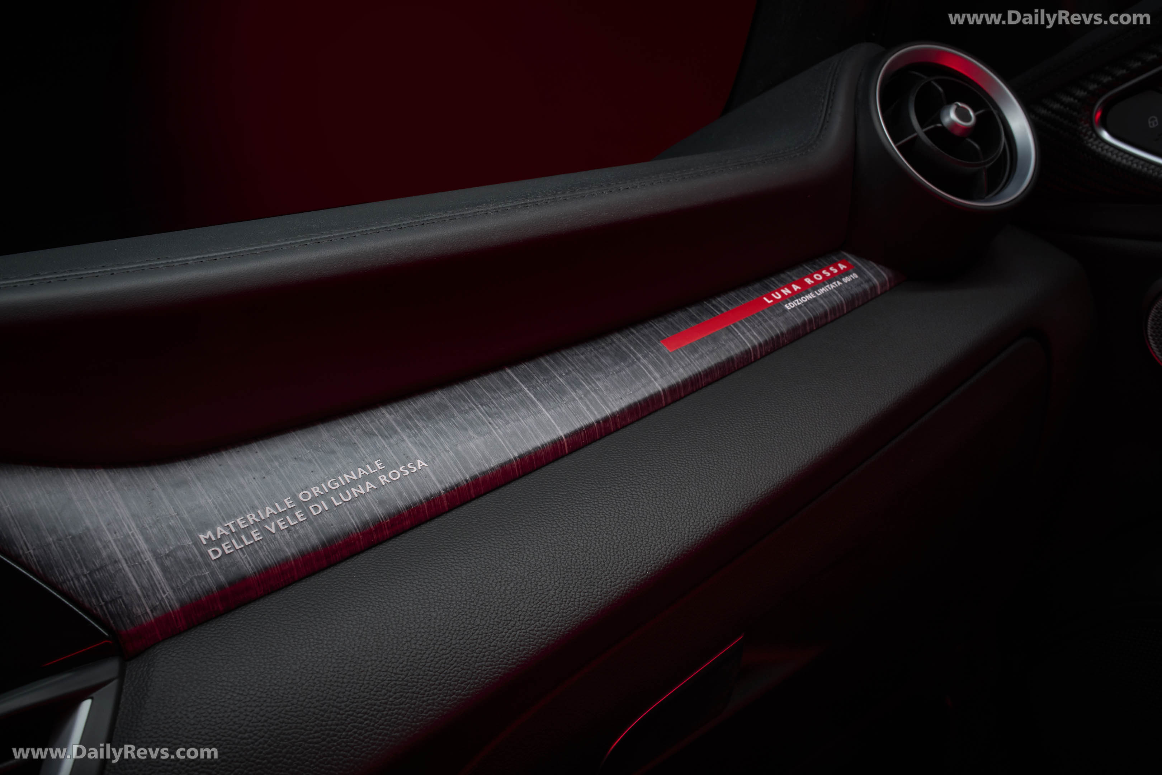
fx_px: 1097
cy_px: 388
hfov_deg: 55.8
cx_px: 581
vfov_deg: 38.9
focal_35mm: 34
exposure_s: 1/20
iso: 500
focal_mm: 34
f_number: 14
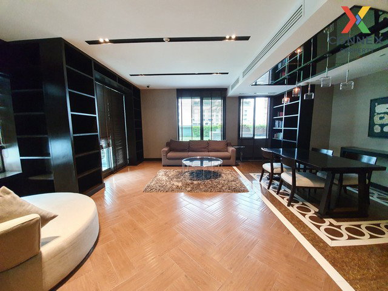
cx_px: 194
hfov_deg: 106.2
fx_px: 146
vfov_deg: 89.9
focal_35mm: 13
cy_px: 146
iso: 640
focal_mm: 1.8
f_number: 2.2
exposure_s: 1/33
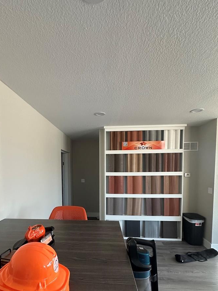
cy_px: 177
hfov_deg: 68.3
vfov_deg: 83.5
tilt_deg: -1.8
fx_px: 160
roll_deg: -0.8
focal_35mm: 19
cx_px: 92
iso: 320
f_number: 2.2
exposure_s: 1/60
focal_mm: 2.22
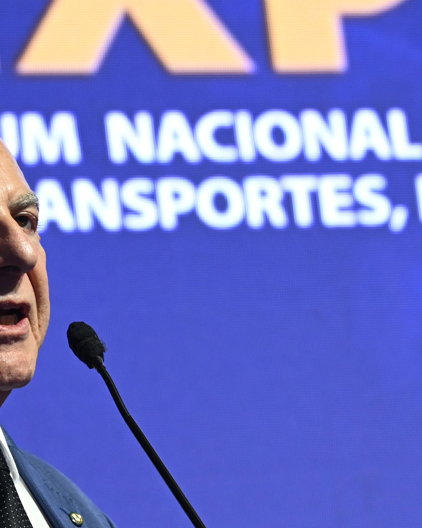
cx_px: 294
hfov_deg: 5.1
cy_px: 58
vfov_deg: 6.4
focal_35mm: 304
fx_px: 4746
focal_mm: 103
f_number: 4.5
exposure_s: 1/60
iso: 800
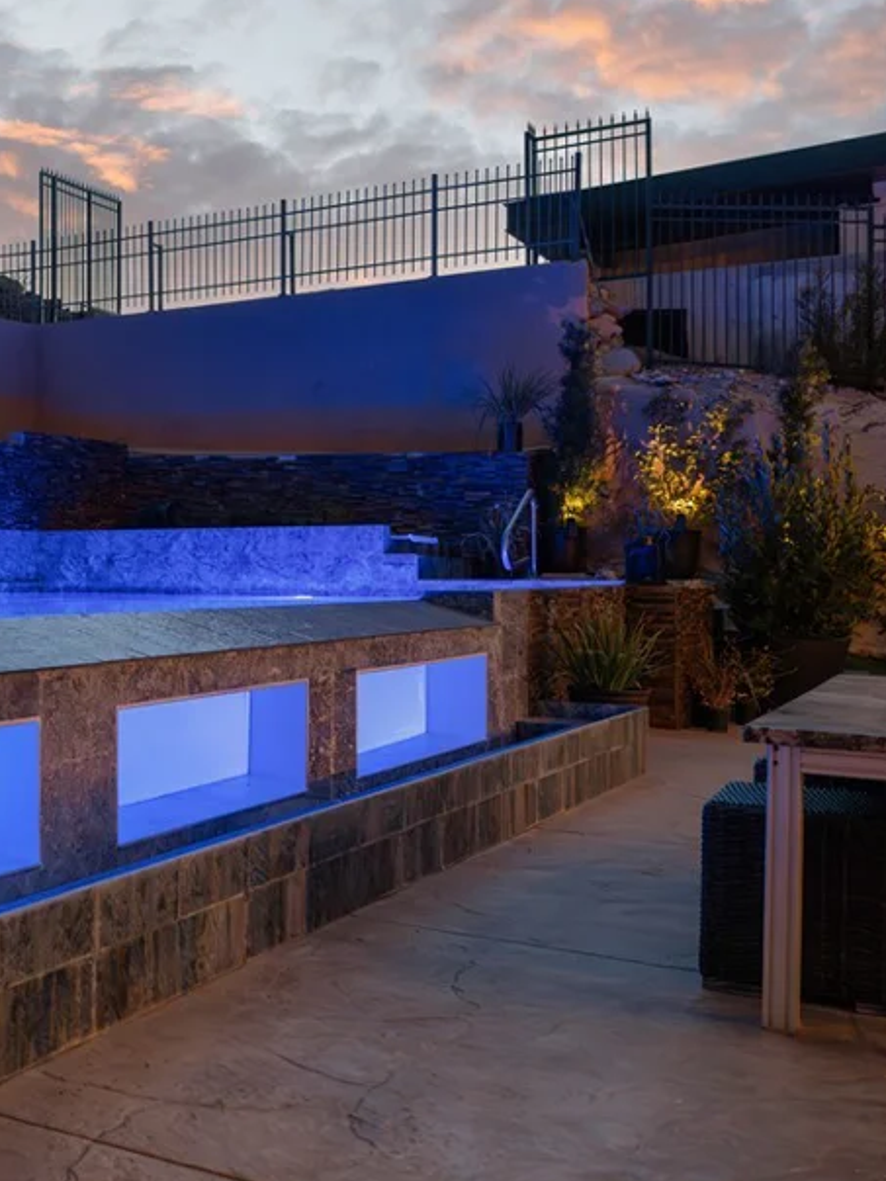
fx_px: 1502
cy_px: 615
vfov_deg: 42.9
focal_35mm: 44
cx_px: -110
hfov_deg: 29.4
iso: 2500
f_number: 2.8
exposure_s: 1/80
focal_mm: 27
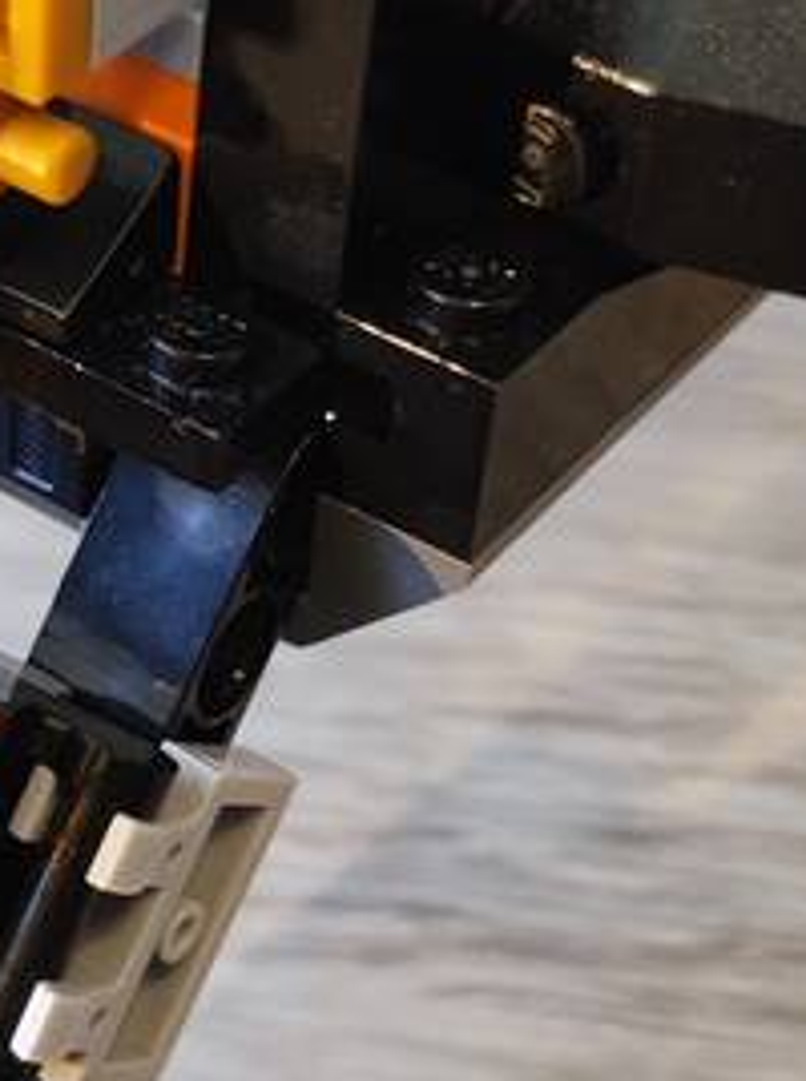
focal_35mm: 84
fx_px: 2616
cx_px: 87
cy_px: 581
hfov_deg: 17.3
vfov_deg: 23.3
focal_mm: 4.7
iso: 1021
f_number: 1.79
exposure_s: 1/33
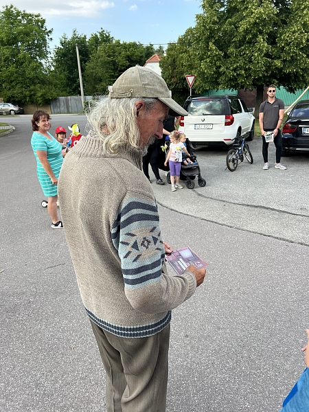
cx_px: 154
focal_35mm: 26
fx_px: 309
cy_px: 206
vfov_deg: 67.3
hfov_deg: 53.1
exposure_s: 1/780
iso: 50
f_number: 1.5
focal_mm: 5.7
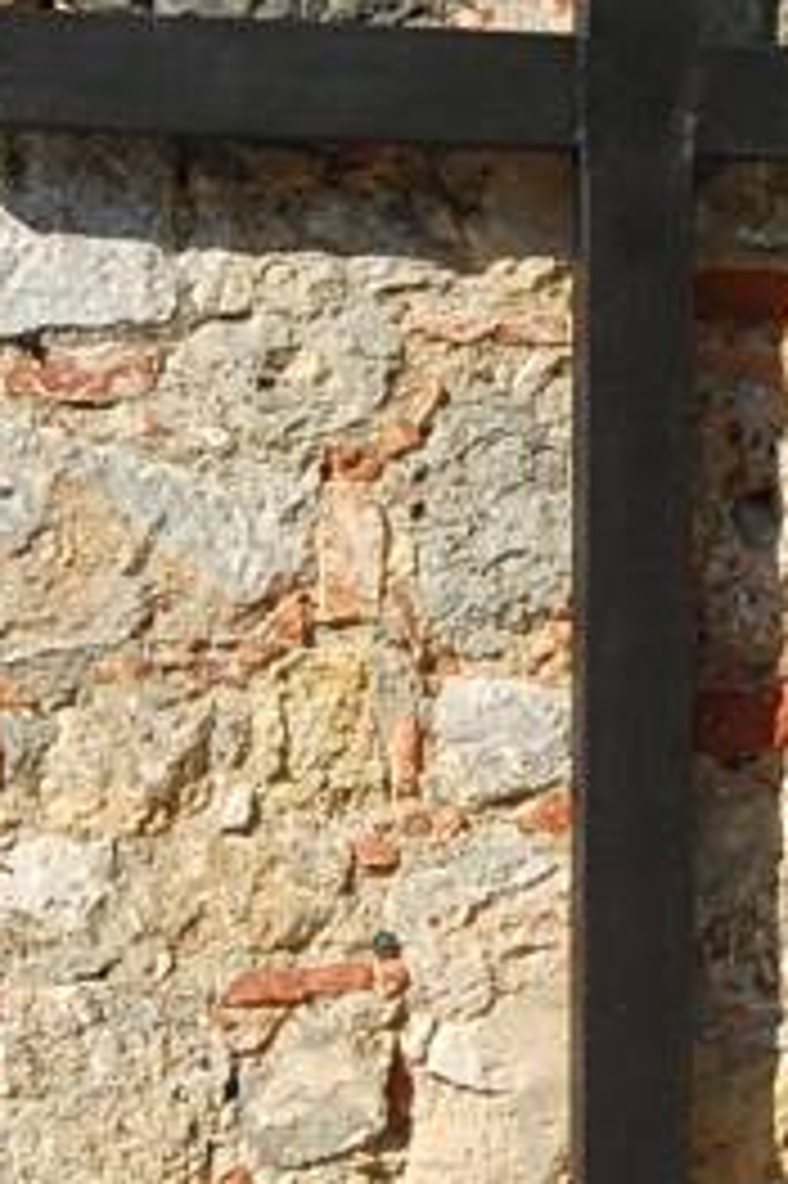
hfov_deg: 10.0
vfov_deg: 15.1
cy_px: 428
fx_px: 4471
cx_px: 635
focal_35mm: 136
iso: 200
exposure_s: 1/400
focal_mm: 24
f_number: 11
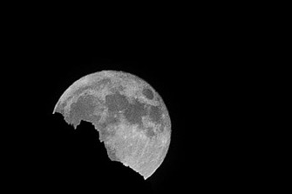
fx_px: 14925
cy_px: -352
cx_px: 540
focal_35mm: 1841
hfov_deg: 1.1
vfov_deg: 0.7
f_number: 5.6
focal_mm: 138
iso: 1000
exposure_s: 1/1250
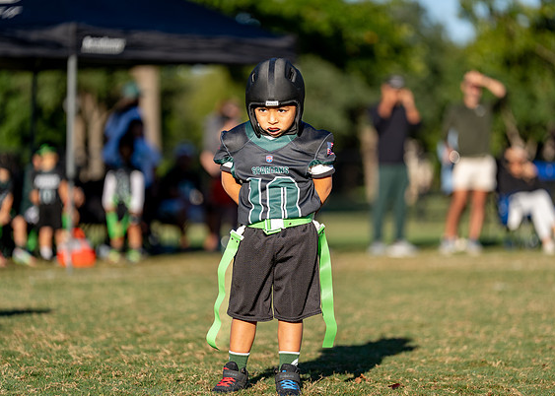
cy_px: 196
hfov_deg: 10.6
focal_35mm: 190
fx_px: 2995
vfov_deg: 7.6
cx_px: 277
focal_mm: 176
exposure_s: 1/1600
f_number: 2.8
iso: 100
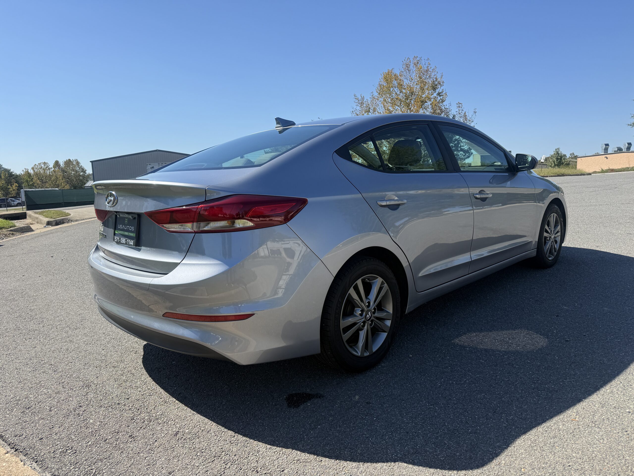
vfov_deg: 56.8
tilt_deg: -7.5
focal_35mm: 24
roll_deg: +1.9
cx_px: 317
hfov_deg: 71.6
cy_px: 238
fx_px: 440
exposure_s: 1/3584
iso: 80
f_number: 1.78
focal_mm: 6.76
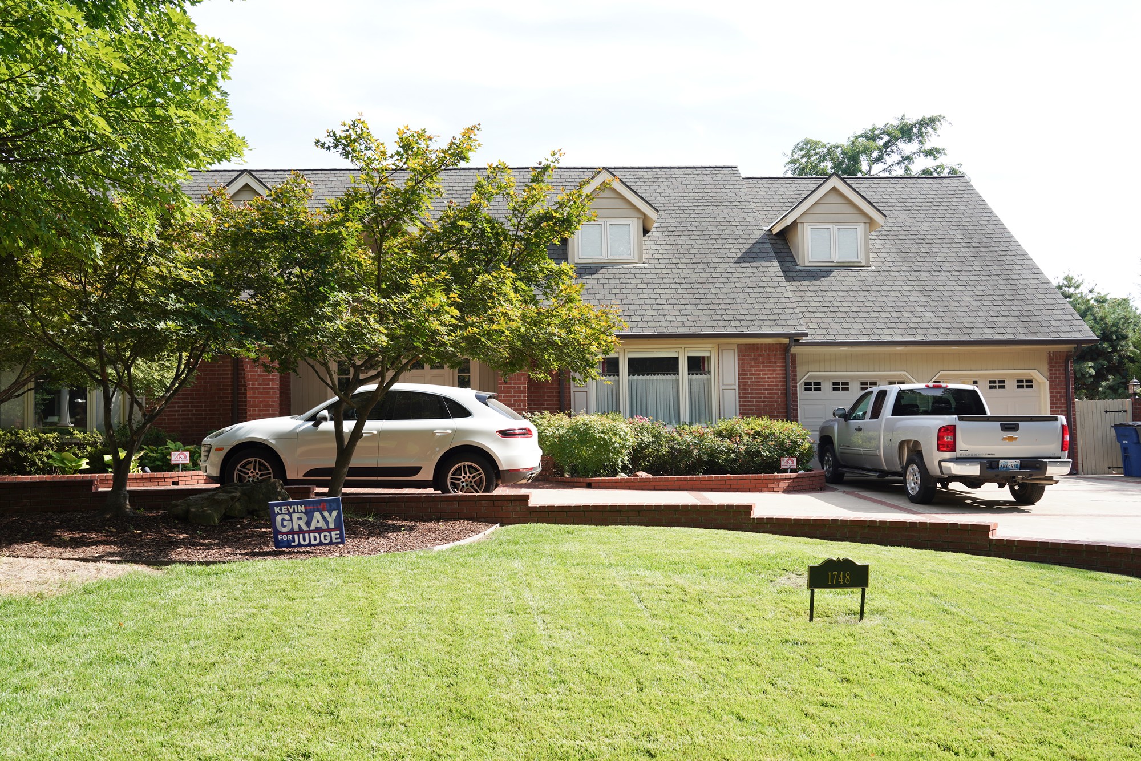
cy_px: 380
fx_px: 983
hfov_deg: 60.3
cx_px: 570
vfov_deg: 42.3
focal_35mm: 31
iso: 100
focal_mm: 31
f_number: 8
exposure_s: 1/100
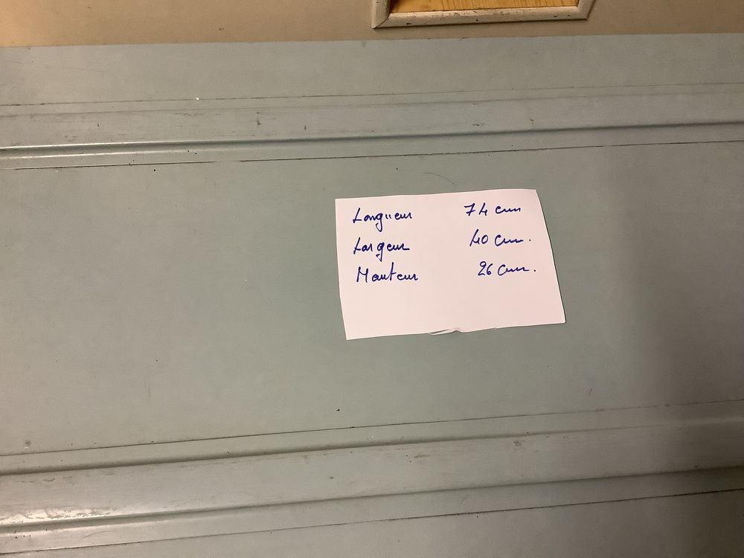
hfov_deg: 58.4
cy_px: 279
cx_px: 372
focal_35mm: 31
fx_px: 666
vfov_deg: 45.4
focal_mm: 3.3
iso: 320
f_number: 2.4
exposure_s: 1/50
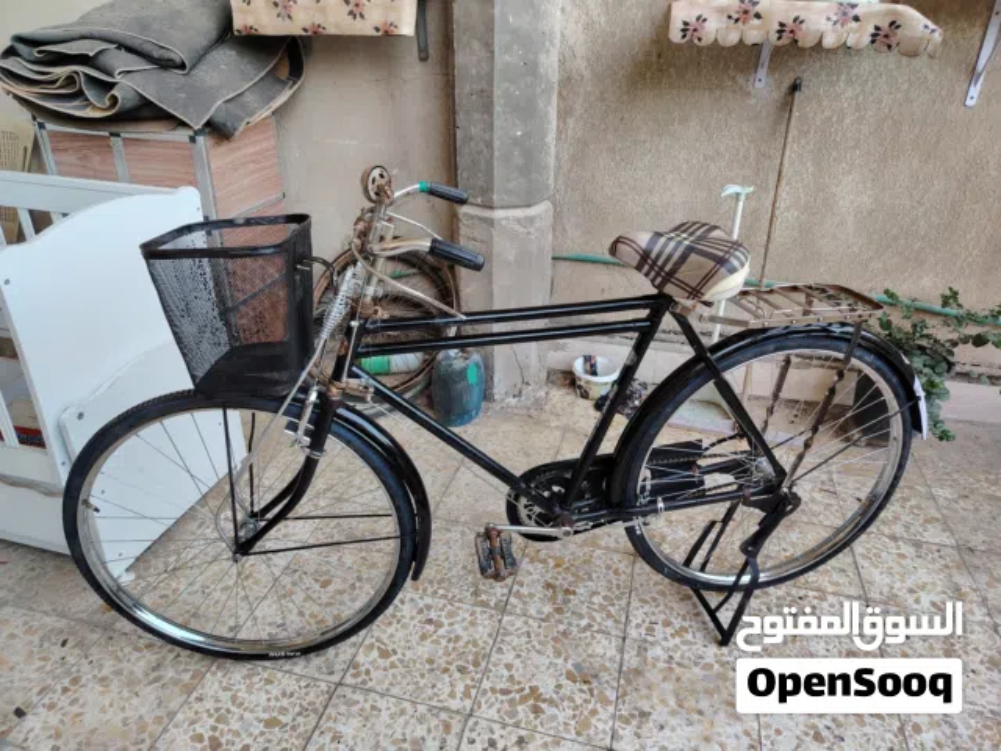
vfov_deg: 56.8
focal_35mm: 24
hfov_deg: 71.6
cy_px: 376
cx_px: 500
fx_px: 694
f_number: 1.75
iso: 488
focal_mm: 5.25
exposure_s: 1/100
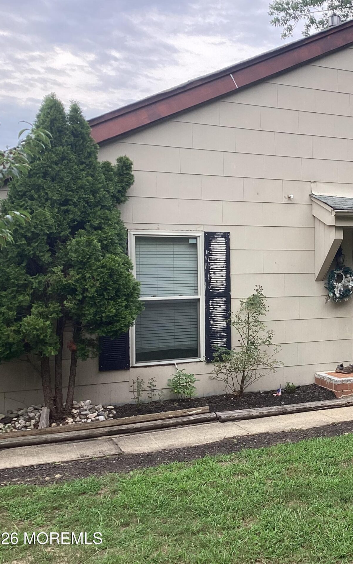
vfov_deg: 45.3
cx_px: 348
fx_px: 677
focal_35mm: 44
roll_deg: +0.4
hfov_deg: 27.6
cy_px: 281
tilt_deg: -0.7
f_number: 2.4
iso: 25
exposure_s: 1/144
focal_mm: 3.3
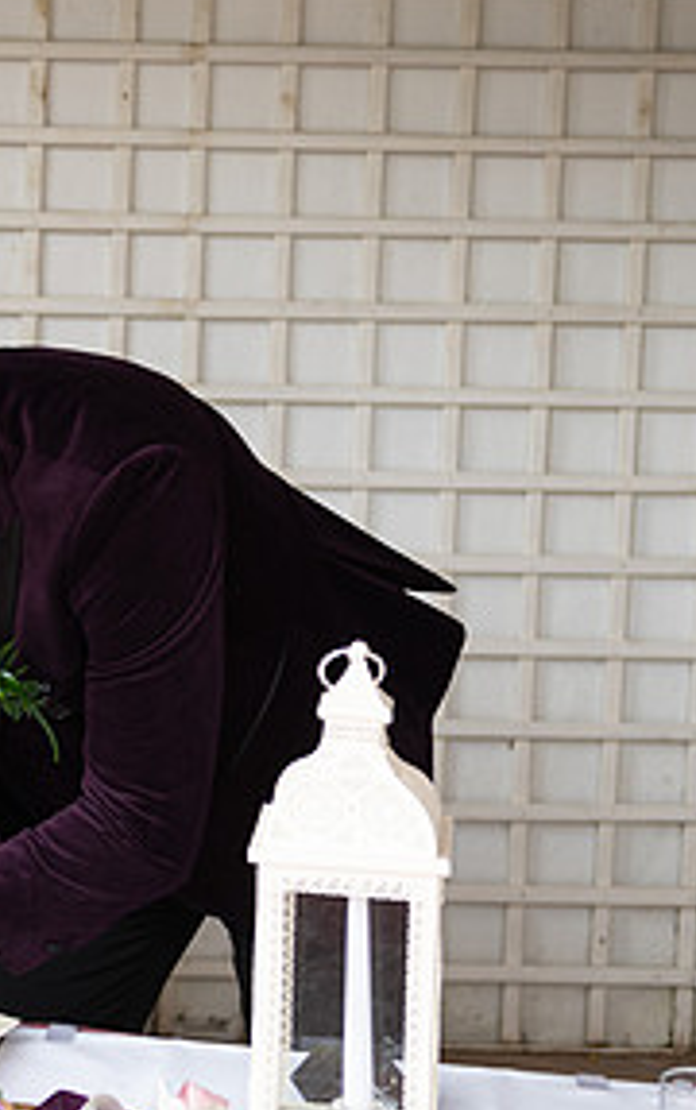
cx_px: -213
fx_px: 3239
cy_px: 451
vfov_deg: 19.4
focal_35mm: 107
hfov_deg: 11.9
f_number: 3.5
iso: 200
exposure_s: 1/160
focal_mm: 52
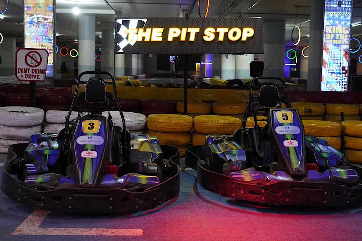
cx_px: 181
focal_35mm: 50
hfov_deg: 40.0
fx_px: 498
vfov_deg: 27.3
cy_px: 120
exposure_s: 1/250
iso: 6400
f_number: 3.5
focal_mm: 33
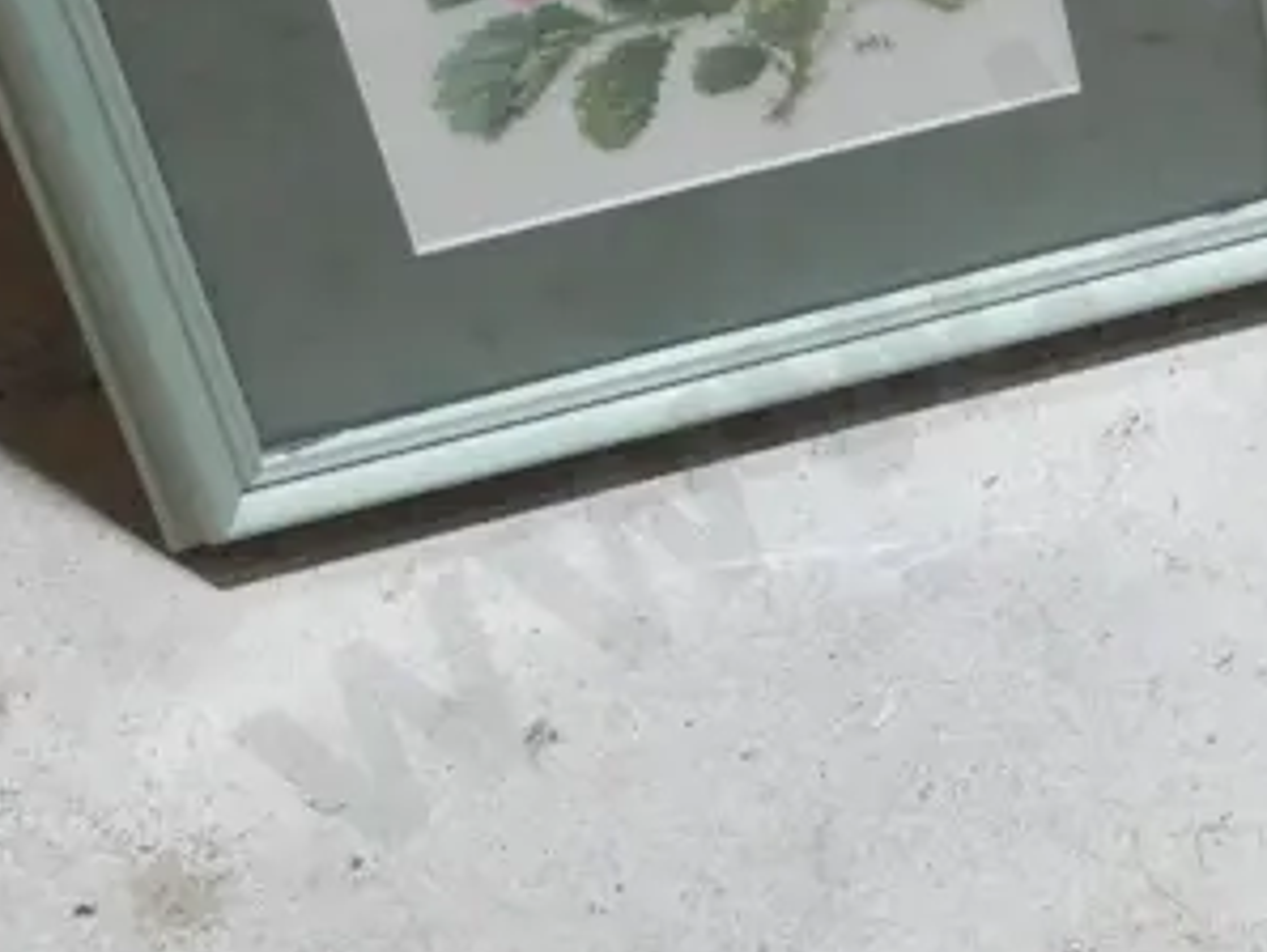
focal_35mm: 151
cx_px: 2020
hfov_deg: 12.3
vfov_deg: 9.5
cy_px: -495
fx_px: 5531
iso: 500
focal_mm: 22
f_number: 4.7
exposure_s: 1/60
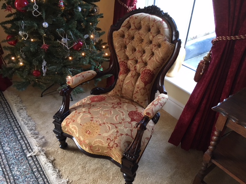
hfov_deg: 61.7
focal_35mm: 29
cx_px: 123
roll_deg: -1.6
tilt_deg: -34.4
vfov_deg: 48.2
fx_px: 206
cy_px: 92
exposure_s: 1/33
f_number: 2.2
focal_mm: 4.15
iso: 200
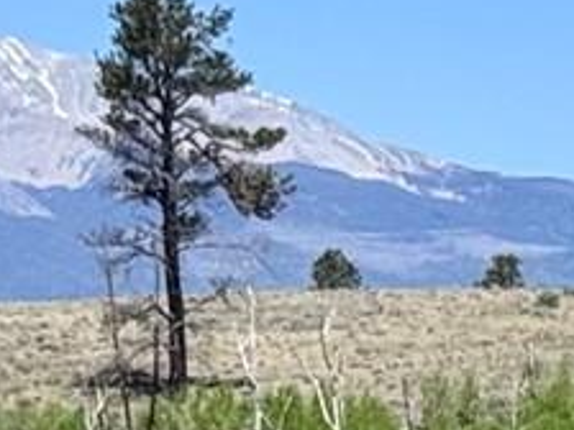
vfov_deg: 4.1
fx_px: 5688
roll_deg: +0.9
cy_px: 1482
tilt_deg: -12.0
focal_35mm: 343
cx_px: 1363
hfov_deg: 5.6
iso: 64
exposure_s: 1/3817
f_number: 1.78
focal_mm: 6.76
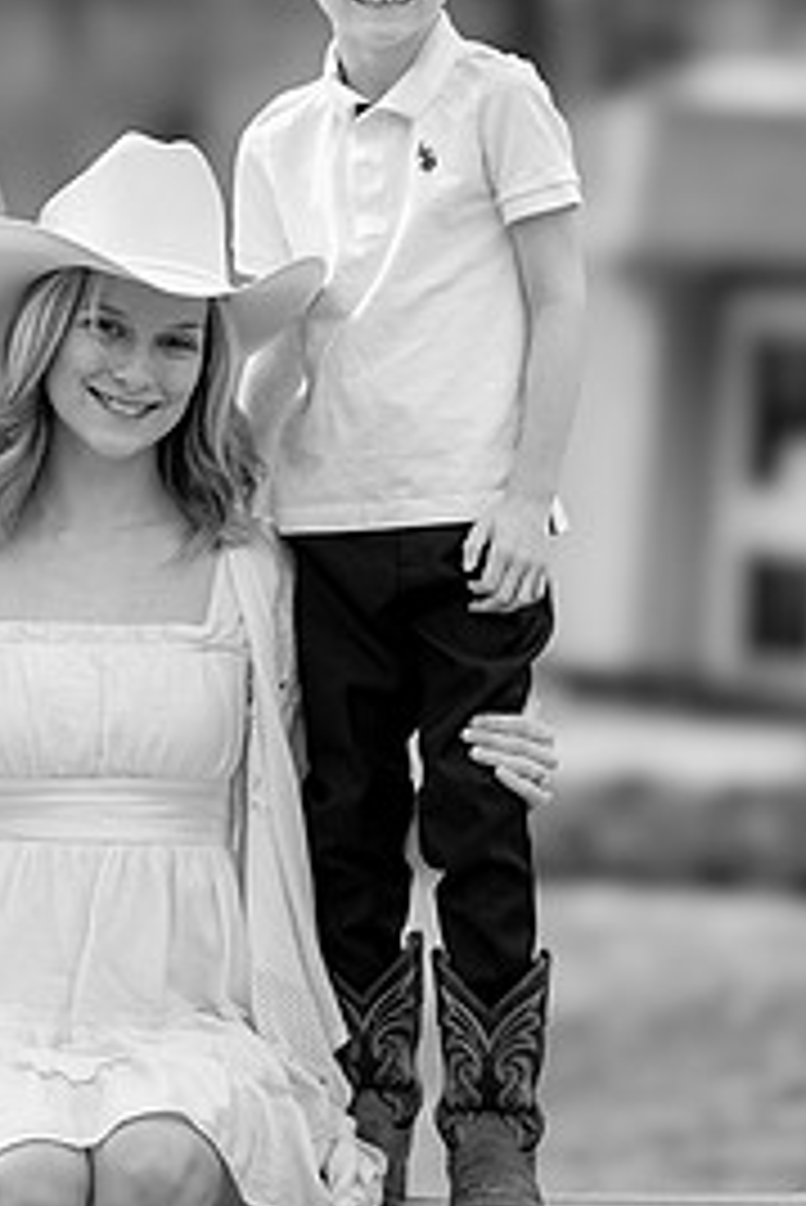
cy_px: 495
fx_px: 4729
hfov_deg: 9.7
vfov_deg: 14.5
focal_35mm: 141
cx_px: 158
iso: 100
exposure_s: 1/2500
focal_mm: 84
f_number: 2
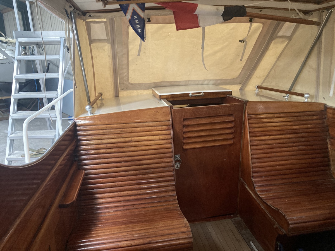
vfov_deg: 49.7
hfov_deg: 63.4
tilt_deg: -17.8
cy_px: 126
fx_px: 271
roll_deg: +0.3
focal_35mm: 28
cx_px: 168
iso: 400
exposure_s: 1/33
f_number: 1.8
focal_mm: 3.99
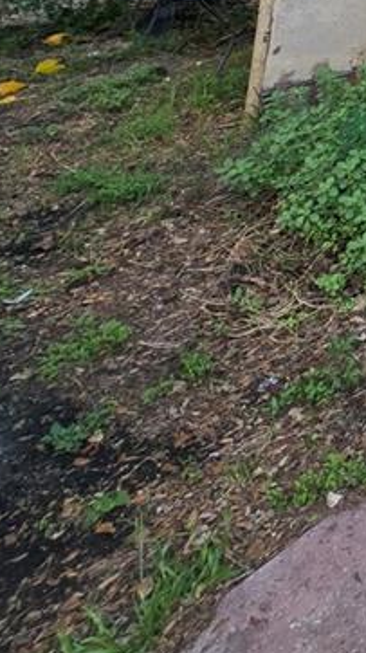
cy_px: -130
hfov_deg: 16.8
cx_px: 782
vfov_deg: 34.8
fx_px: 813
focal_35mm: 47
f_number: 2.2
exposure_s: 1/626
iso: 50
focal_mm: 2.2
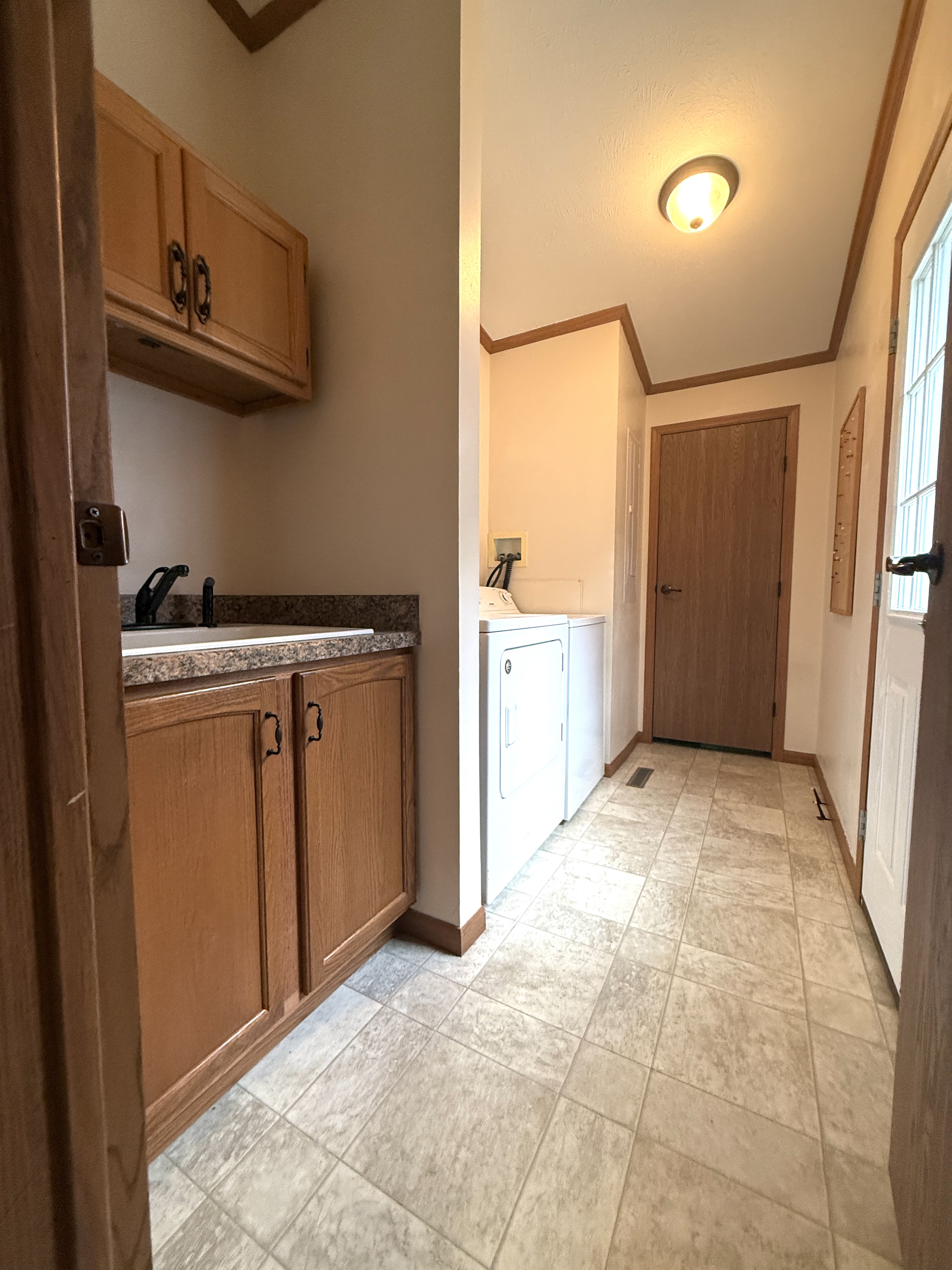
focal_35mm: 14
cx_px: 476
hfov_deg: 85.7
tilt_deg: -0.8
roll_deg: +0.3
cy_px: 635
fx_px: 513
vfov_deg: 102.1
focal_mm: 2.22
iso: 320
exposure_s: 1/120
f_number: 2.2
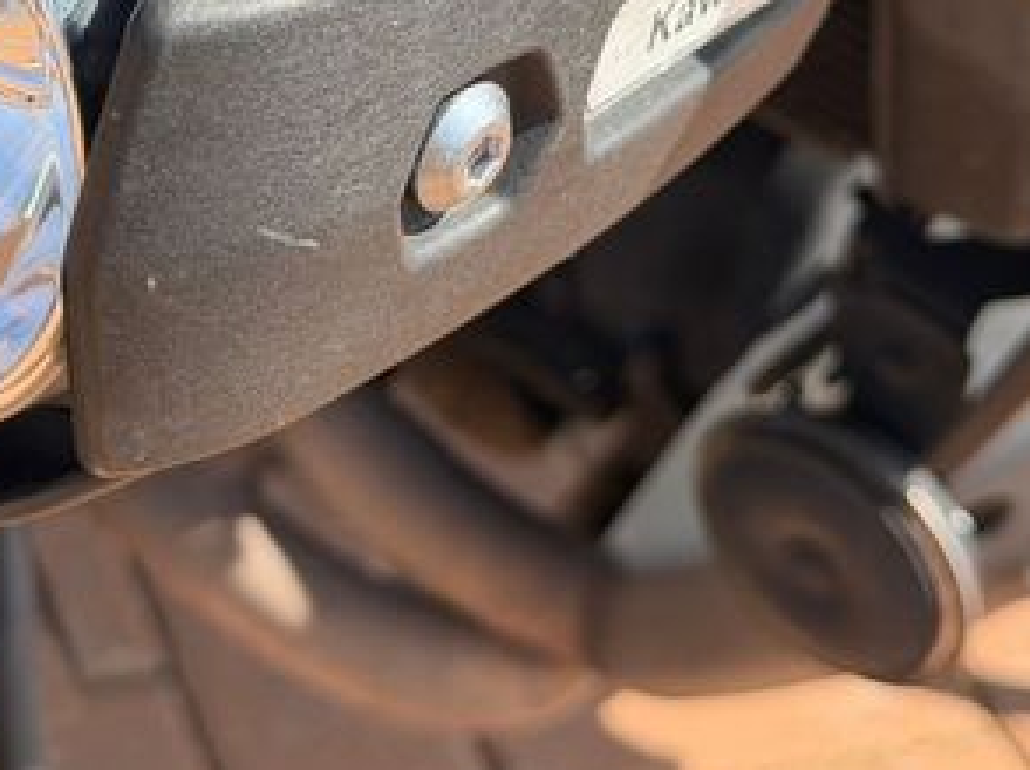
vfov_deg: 13.9
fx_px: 3120
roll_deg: -2.1
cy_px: 28
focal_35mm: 105
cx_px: 285
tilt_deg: -31.2
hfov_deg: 18.6
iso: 100
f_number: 1.78
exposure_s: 1/1754
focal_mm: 6.76
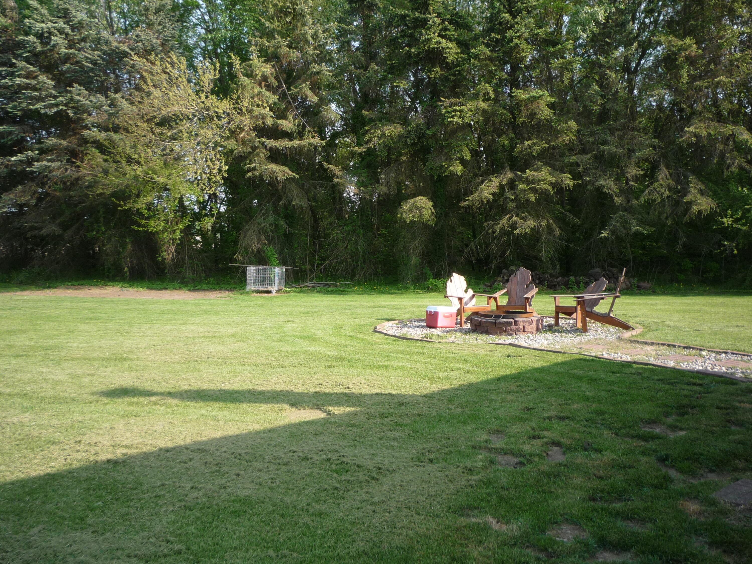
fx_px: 695
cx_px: 376
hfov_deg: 56.8
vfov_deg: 44.2
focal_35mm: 32
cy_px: 282
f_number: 4
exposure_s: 1/160
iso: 100
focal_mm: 5.2
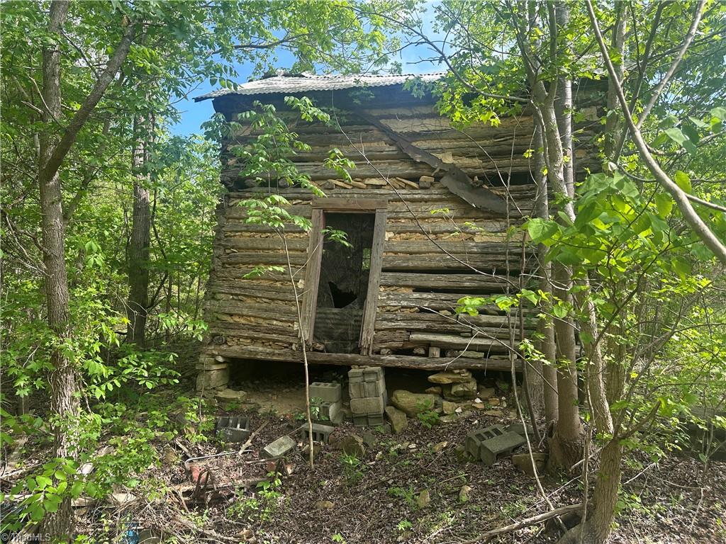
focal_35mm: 24
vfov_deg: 56.8
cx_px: 363
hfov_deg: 71.6
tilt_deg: +5.2
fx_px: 503
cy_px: 272
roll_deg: -1.0
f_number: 1.78
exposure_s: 1/549
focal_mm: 6.86
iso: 80
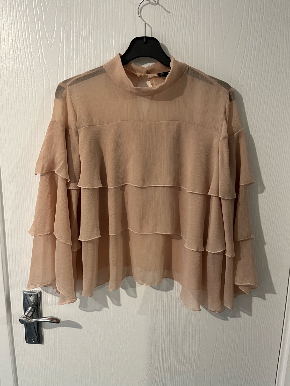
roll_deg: -0.4
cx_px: 145
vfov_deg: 67.3
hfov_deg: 53.1
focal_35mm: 26
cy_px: 193
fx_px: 290
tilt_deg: -10.4
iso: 250
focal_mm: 5.1
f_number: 1.6
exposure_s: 1/50
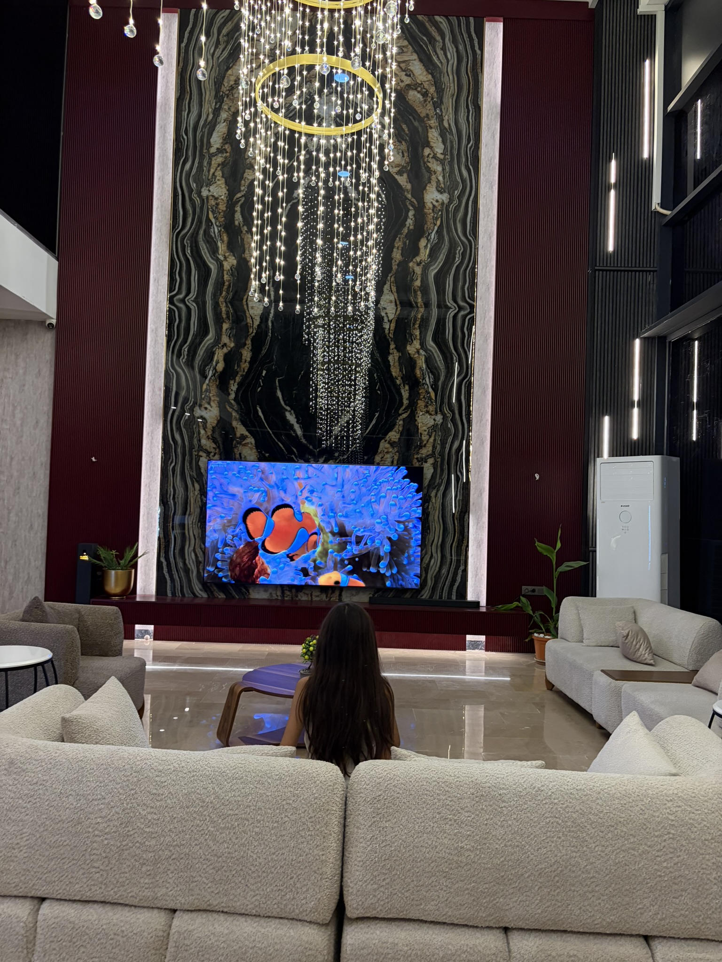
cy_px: 481
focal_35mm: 26
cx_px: 361
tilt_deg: +2.7
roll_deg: -1.1
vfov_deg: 67.3
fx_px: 723
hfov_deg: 53.1
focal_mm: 5.96
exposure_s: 1/50
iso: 250
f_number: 1.6
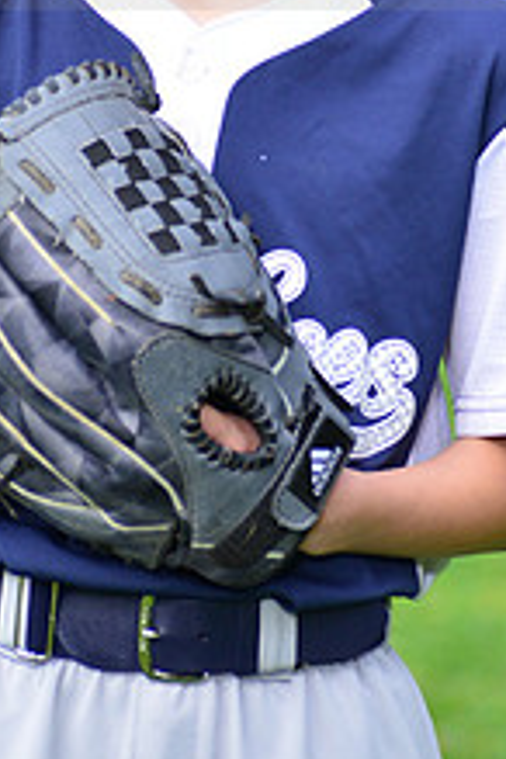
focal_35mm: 423
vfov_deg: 4.9
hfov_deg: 3.3
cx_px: 220
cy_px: -101
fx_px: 8918
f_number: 5.6
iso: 320
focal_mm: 160
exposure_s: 1/200
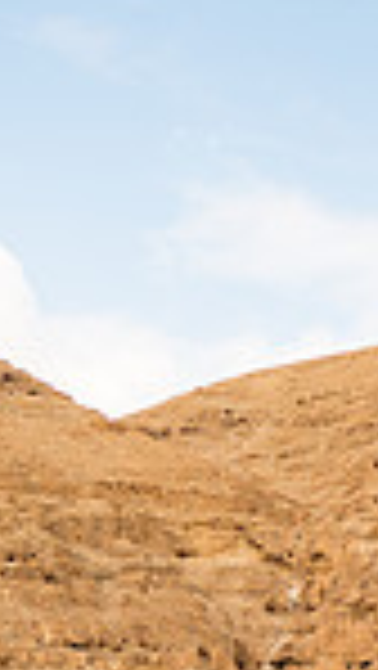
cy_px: 881
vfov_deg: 12.0
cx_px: 86
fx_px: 3095
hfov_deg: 7.0
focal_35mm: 174
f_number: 2.8
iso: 200
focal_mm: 55
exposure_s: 1/1250
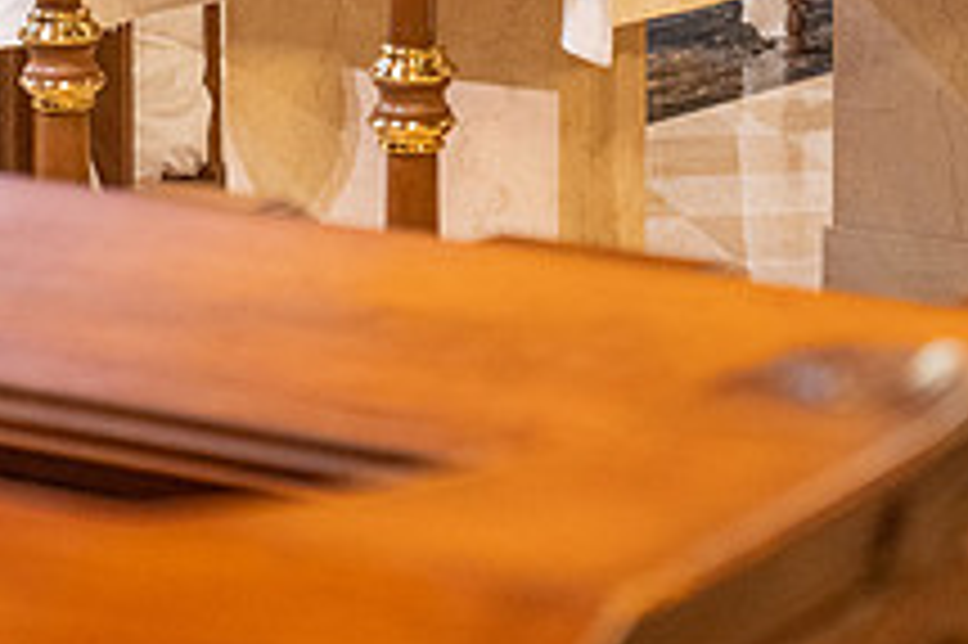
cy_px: -191
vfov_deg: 7.2
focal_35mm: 189
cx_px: 149
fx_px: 5078
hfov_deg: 10.8
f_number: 2.8
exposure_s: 1/200
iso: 2000
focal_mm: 70
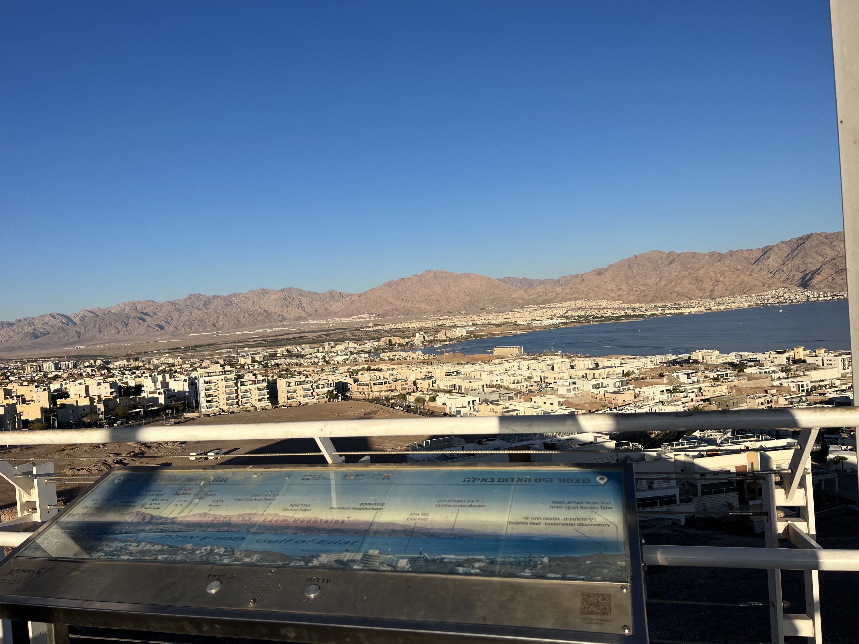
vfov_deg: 53.1
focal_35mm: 26
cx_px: 430
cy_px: 322
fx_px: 645
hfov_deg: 67.3
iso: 50
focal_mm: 5.7
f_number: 1.5
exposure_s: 1/6579
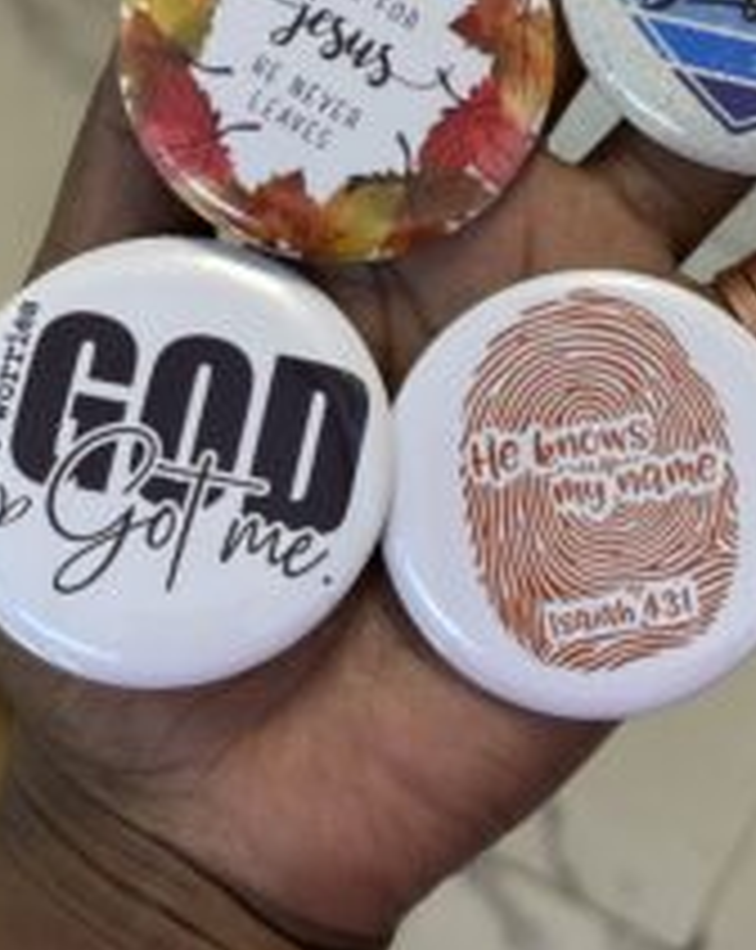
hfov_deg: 17.1
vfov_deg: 21.2
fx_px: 2496
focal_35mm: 89
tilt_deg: -53.6
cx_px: 580
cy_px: 131
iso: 50
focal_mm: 6.86
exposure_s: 1/50
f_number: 1.78
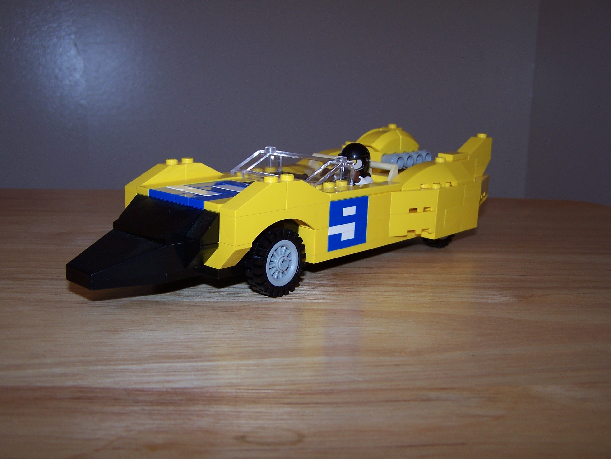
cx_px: 306
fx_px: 671
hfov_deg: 49.0
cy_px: 230
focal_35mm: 38
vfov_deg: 37.7
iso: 80
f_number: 2.8
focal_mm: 6.3
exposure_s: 1/60
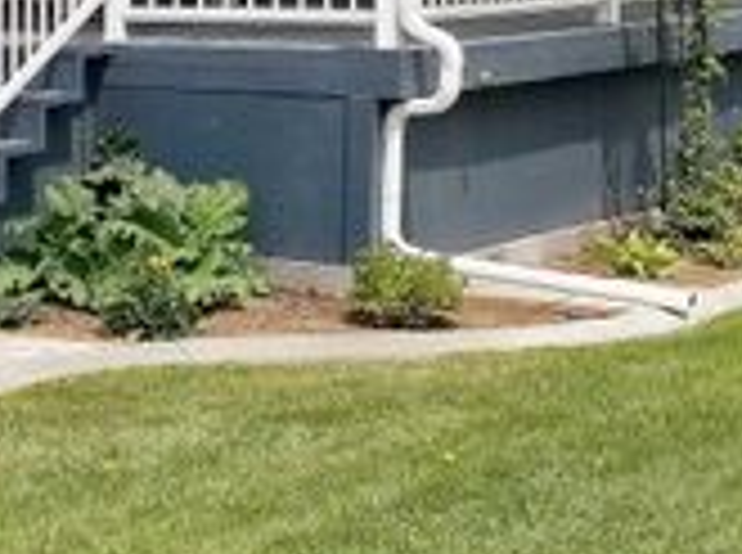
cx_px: 4
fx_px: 1690
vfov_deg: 17.9
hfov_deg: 23.7
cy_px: -52
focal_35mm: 79
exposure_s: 1/2808
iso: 50
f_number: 1.7
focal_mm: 4.3
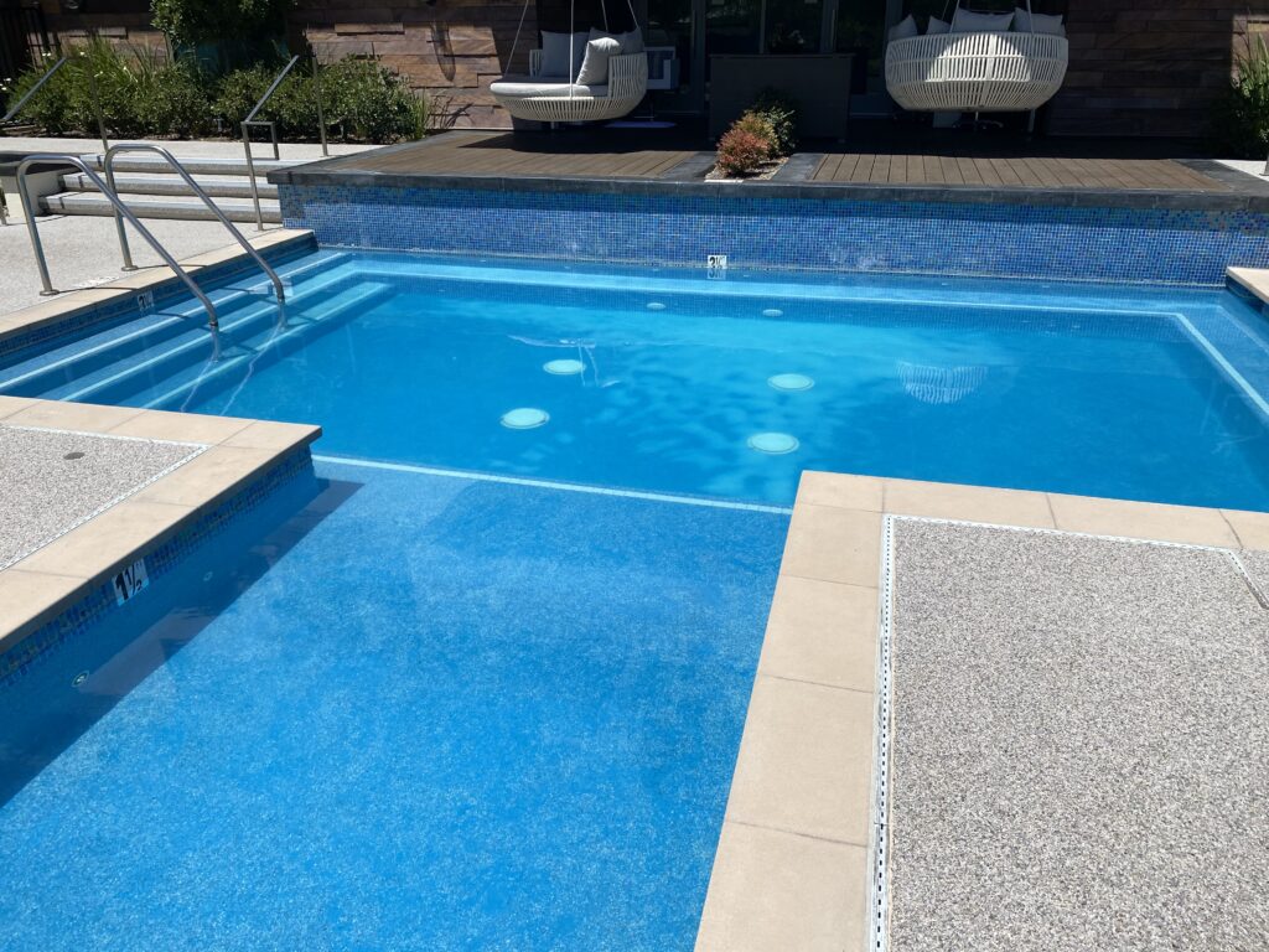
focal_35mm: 26
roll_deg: +0.3
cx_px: 634
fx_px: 953
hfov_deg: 67.3
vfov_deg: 53.1
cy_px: 476
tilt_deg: -24.5
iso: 32
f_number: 1.8
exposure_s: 1/4115
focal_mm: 4.25
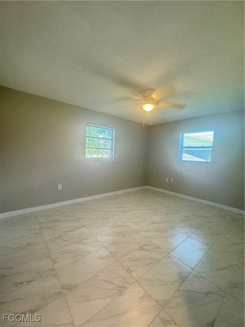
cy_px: 164
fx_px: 132
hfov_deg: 85.7
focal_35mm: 14
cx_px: 122
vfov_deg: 102.1
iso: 250
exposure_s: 1/60
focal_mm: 2.22
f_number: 2.2
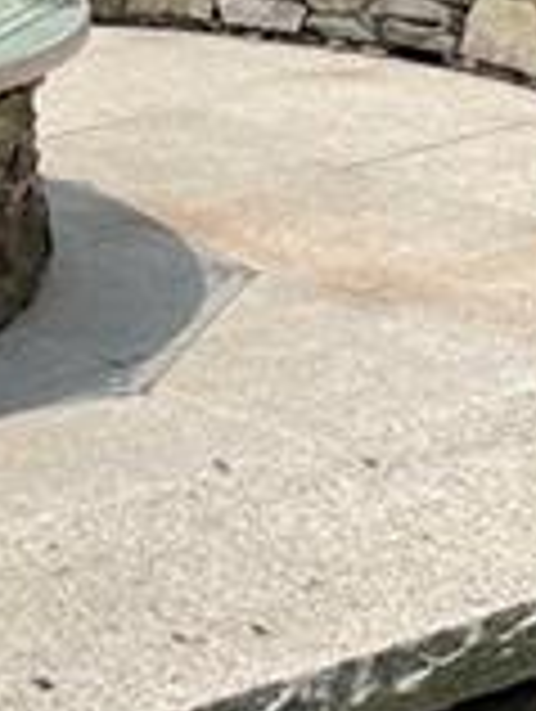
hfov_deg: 11.4
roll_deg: +1.4
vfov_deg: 15.0
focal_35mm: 126
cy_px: -180
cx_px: -189
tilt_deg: -6.0
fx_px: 2594
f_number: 1.6
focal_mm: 4.2
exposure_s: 1/4464
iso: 32
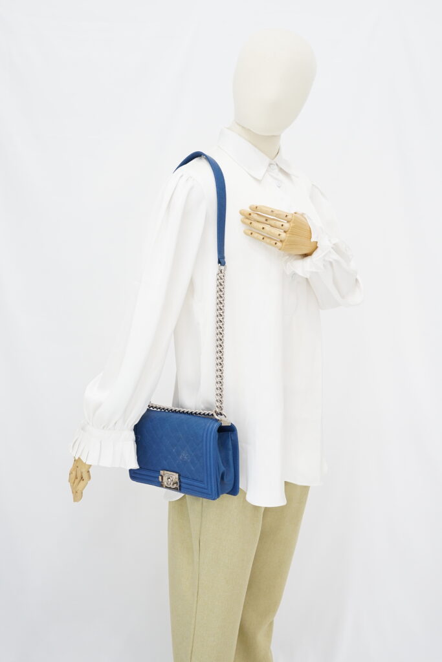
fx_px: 920
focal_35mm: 50
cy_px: 331
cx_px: 221
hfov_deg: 27.0
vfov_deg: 39.6
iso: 640
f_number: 6.3
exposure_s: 1/6
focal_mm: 50
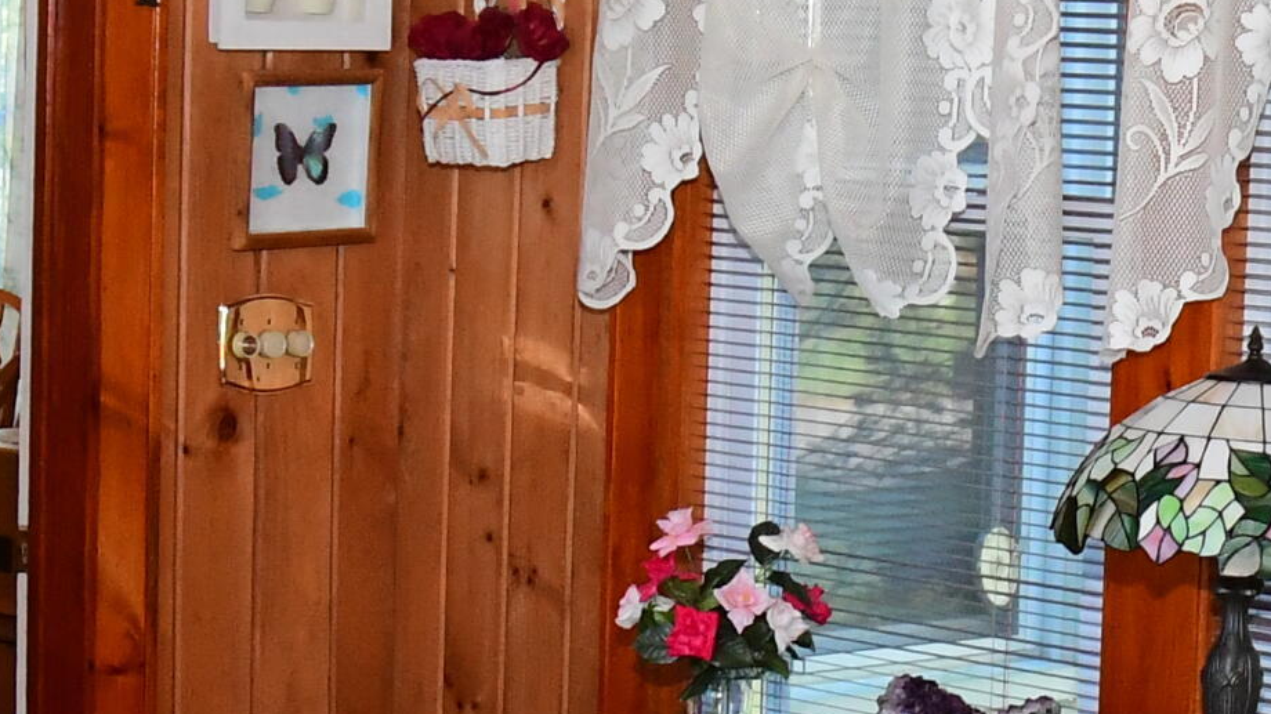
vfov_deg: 9.8
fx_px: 4144
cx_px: 873
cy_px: 523
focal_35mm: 123
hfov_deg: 17.4
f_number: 4.5
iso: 2000
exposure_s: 1/160
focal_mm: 18
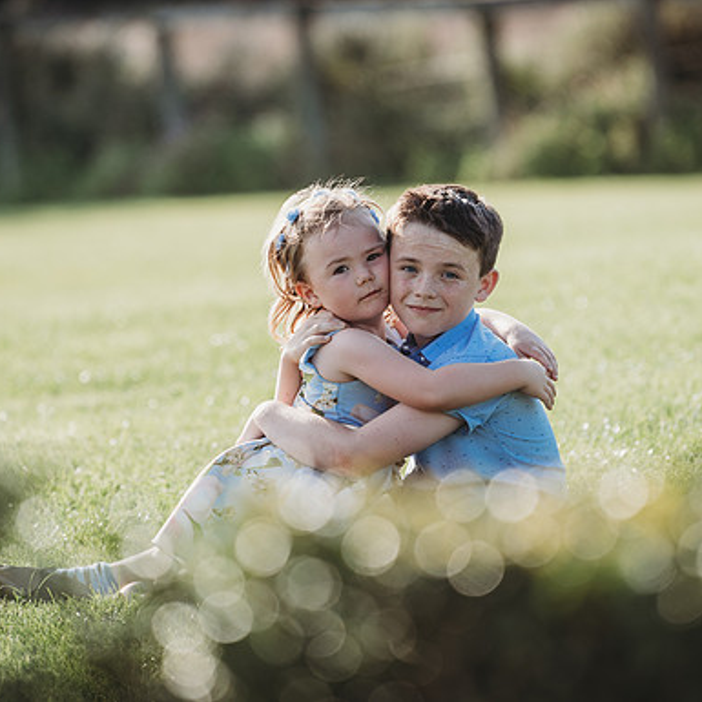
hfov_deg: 4.6
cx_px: 357
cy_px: 351
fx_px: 8833
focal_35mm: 385
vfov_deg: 4.6
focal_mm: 200
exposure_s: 1/500
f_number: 3.2
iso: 100
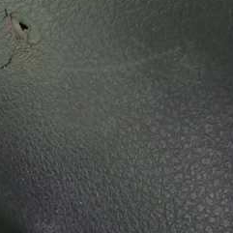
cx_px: 8
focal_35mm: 55
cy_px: 56
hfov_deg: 29.3
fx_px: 419
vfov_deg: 30.5
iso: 320
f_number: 2
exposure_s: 1/30
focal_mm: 4.5
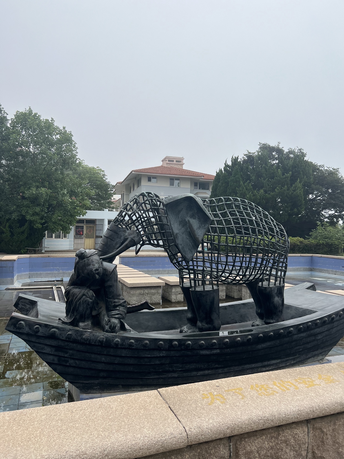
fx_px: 345
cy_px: 230
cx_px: 172
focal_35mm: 26
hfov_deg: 53.1
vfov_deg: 67.3
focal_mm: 5.7
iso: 50
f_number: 1.5
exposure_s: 1/6993
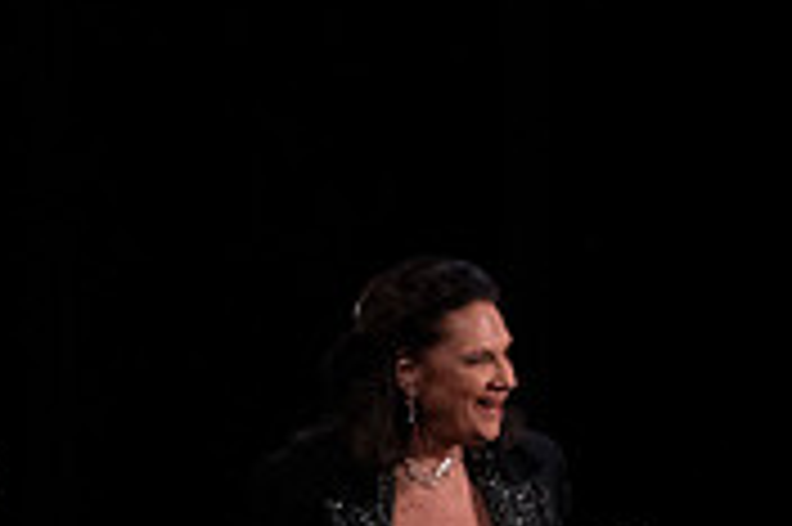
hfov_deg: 1.9
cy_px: 843
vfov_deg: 1.2
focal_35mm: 1110
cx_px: 1206
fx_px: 24397
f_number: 11
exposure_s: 1/320
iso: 12800
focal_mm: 336
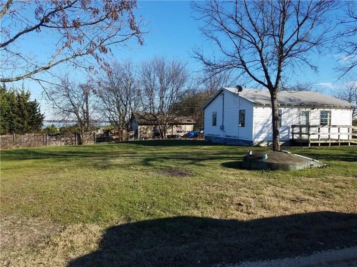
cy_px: 134
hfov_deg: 67.3
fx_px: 268
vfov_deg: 53.1
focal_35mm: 26
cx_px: 178
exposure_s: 1/1940
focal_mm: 4.2
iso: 50
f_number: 1.7
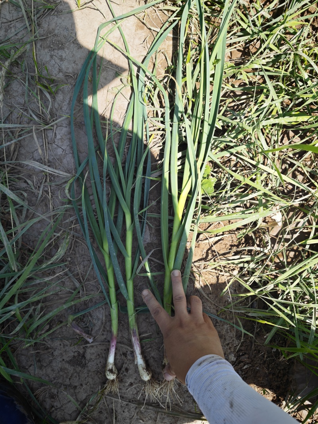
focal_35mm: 23
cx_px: 159
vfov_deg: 73.9
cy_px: 212
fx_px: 282
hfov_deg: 58.9
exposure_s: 1/1352
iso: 50
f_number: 1.67
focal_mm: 6.62
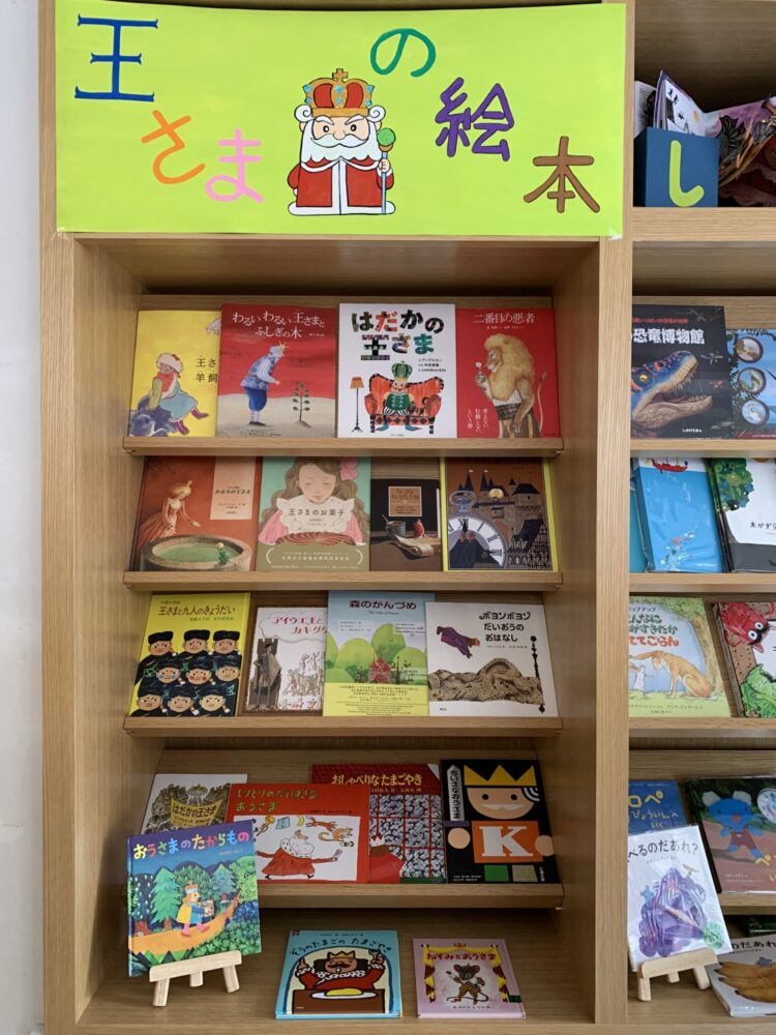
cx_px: 388
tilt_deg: +0.1
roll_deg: +0.0
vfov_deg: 67.3
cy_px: 518
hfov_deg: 53.1
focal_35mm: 26
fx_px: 777
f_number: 1.8
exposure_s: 1/60
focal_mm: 4.25
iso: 125
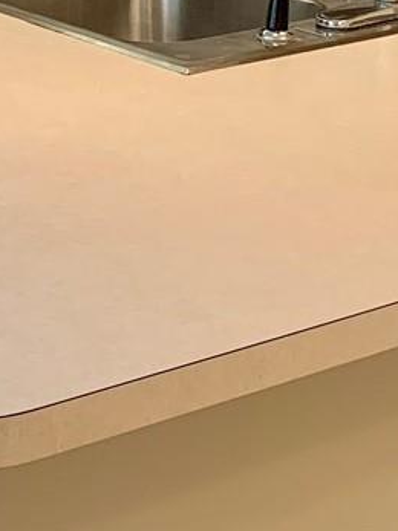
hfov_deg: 11.9
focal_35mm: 120
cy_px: -200
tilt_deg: -7.1
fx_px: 1841
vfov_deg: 15.5
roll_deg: +0.4
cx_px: -178
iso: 64
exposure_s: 1/60
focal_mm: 4.25
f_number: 1.8
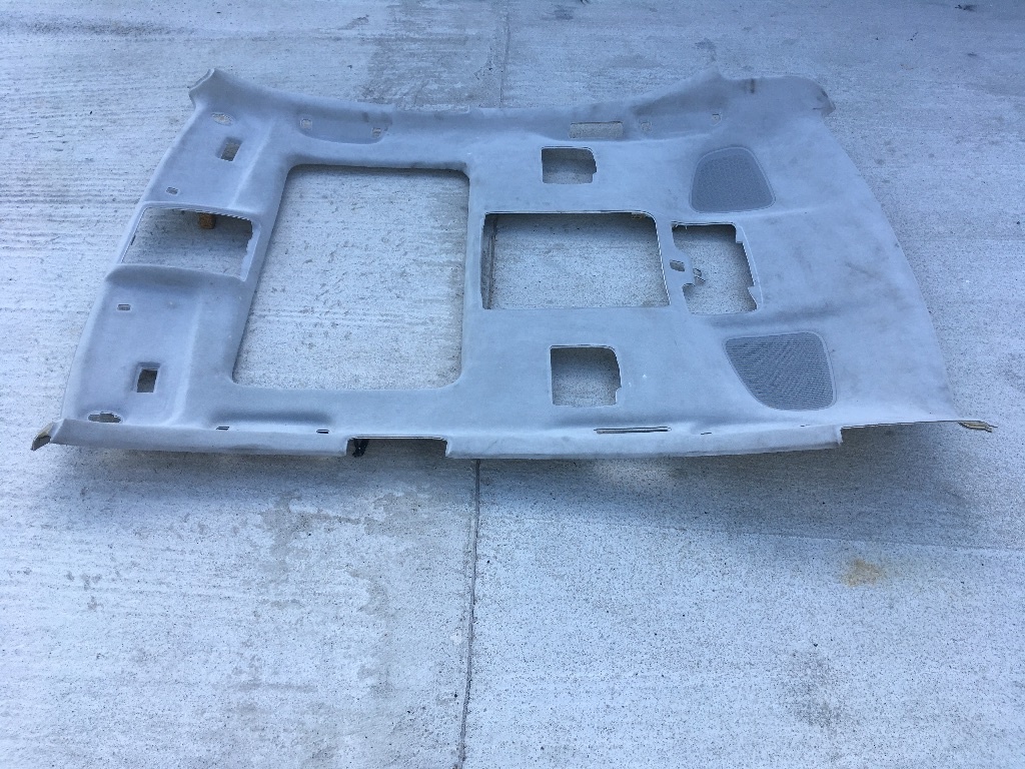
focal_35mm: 29
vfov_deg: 48.2
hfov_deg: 61.7
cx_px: 512
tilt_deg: -47.1
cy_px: 384
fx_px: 859
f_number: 2.2
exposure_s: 1/481
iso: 25
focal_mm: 4.15
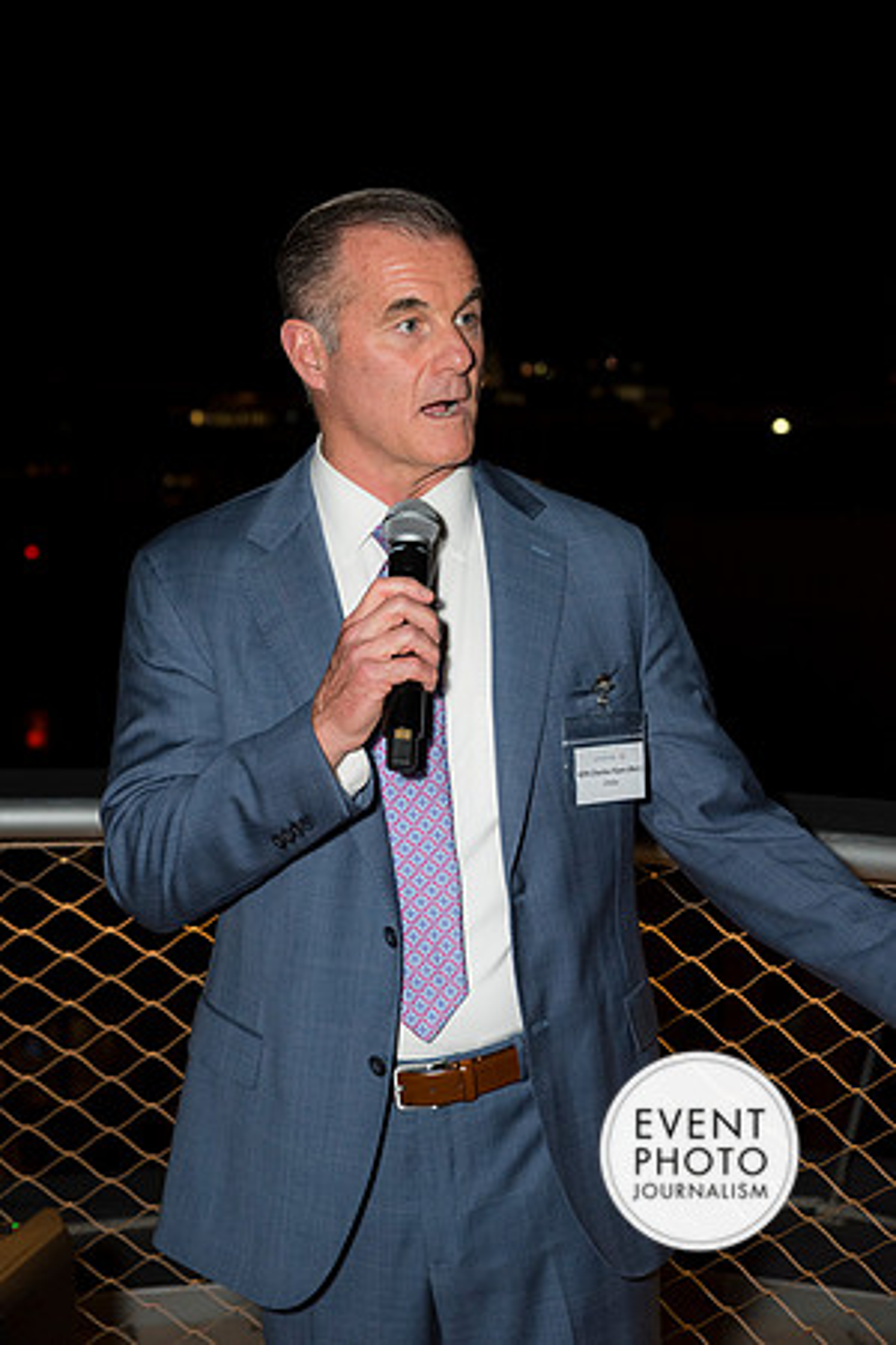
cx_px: 448
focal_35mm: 70
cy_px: 672
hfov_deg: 19.5
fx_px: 2613
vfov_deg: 28.8
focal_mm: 70
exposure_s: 1/125
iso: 1250
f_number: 5.6
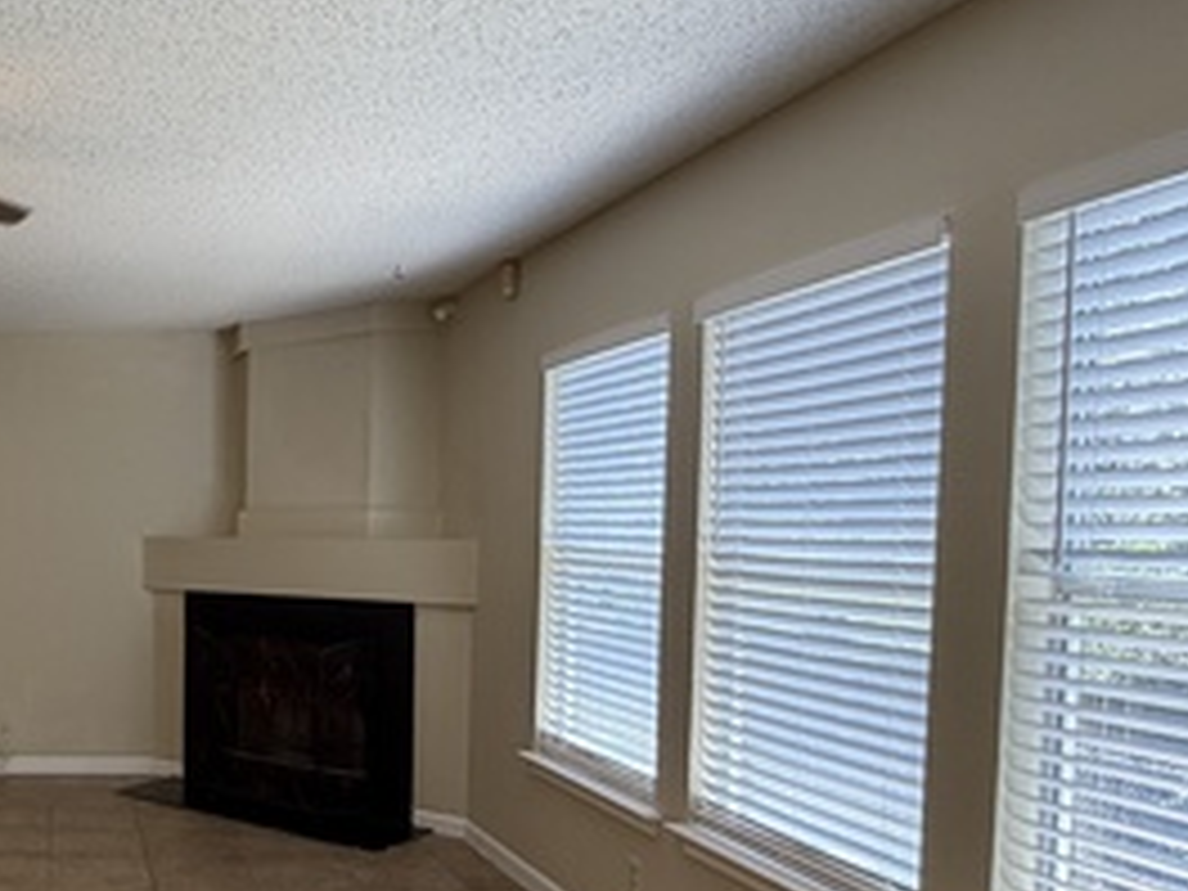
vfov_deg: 41.3
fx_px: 1167
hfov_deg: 46.4
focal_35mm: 34
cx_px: 36
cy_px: 590
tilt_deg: -2.2
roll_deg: -0.1
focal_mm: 2.22
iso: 125
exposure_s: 1/120
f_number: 2.2
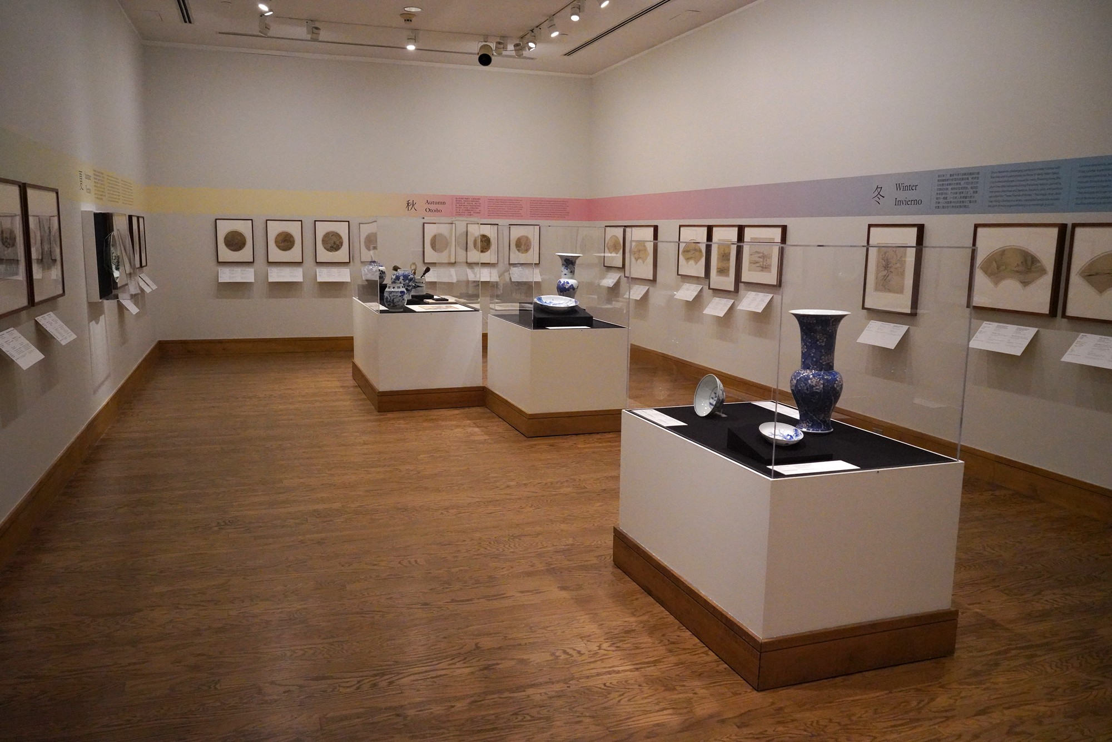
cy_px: 371
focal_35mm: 28
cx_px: 556
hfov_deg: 65.5
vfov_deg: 46.4
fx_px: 865
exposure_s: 1/100
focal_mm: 28
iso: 10000
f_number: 5.6
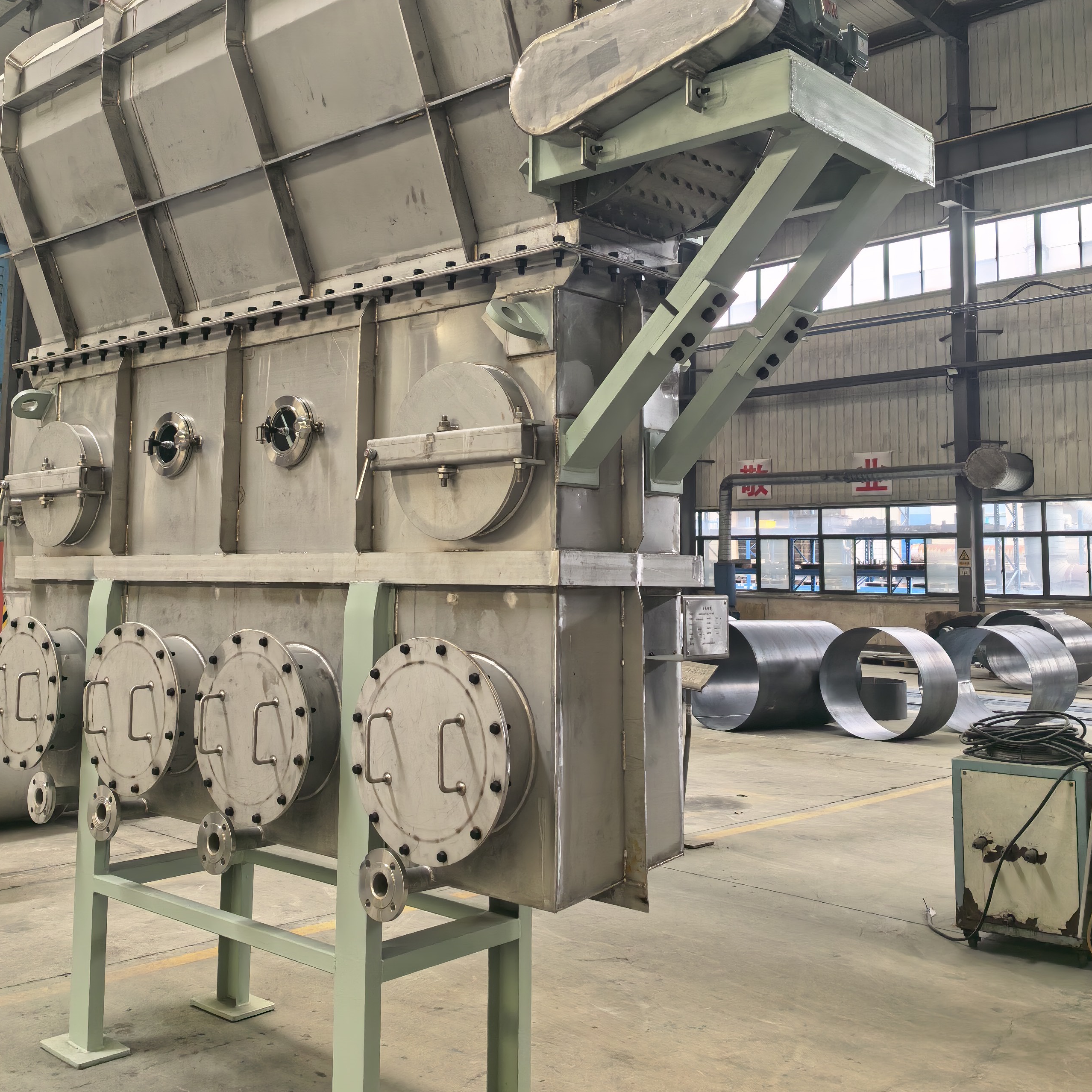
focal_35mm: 34
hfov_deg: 48.3
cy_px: 453
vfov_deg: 48.2
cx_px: 473
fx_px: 1213
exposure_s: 1/120
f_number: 1.4
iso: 50
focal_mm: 5.75
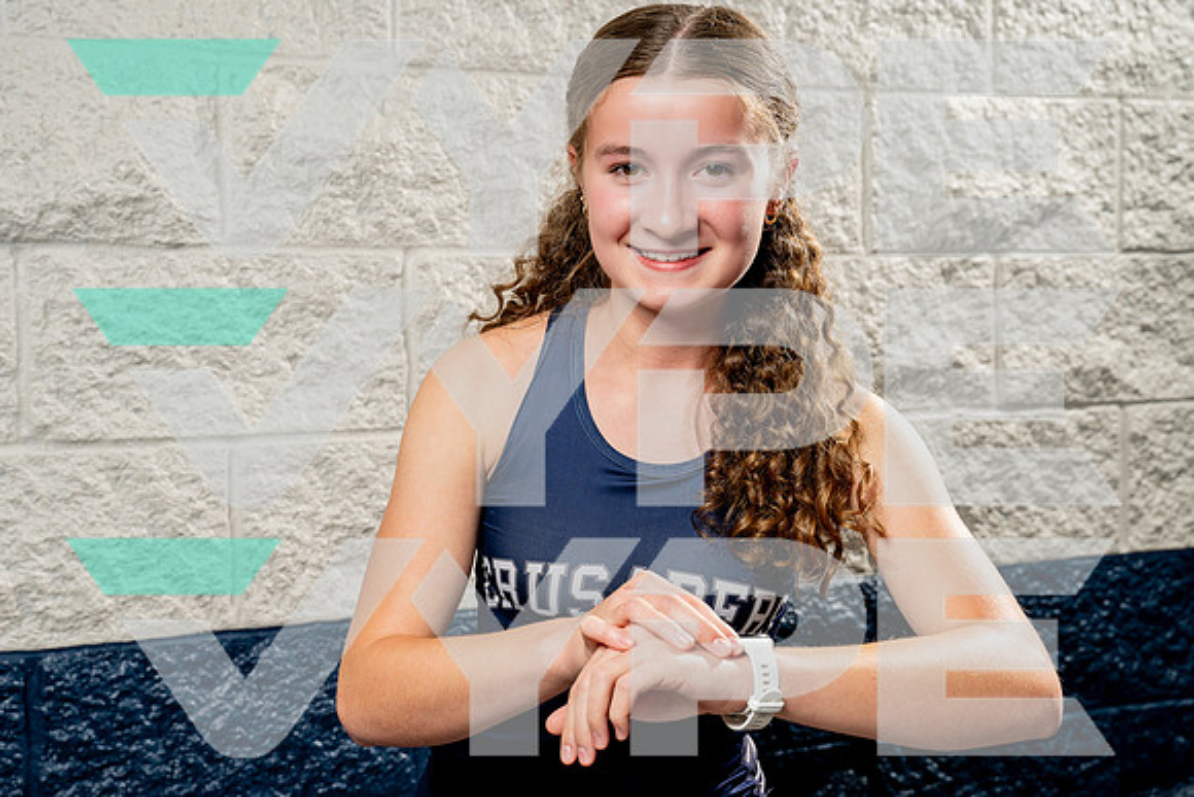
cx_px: 587
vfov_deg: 25.4
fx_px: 1770
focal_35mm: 53
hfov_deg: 37.3
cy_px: 401
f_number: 5.6
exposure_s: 1/250
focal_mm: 51
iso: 250
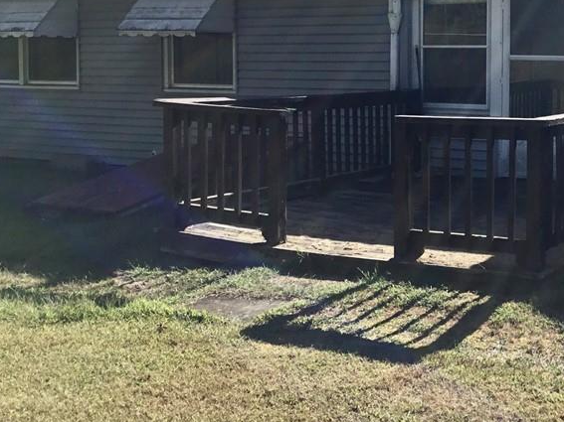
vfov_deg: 25.7
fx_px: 912
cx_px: 486
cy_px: 99
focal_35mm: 56
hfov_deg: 32.9
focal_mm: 3.3
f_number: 2.4
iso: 25
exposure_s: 1/895
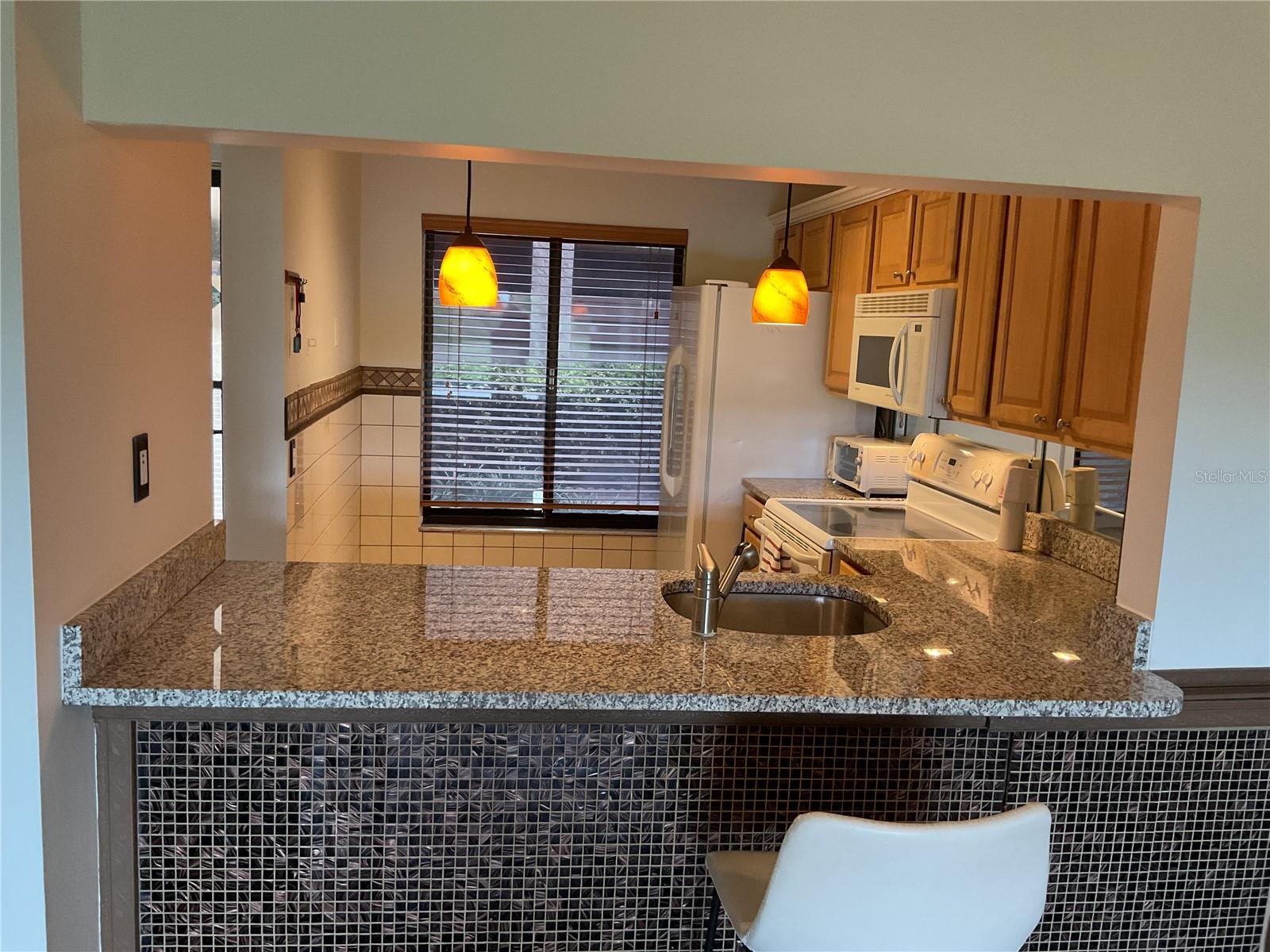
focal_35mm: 29
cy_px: 476
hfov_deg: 61.7
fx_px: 1064
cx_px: 635
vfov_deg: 48.2
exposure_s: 1/60
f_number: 1.8
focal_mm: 3
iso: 125
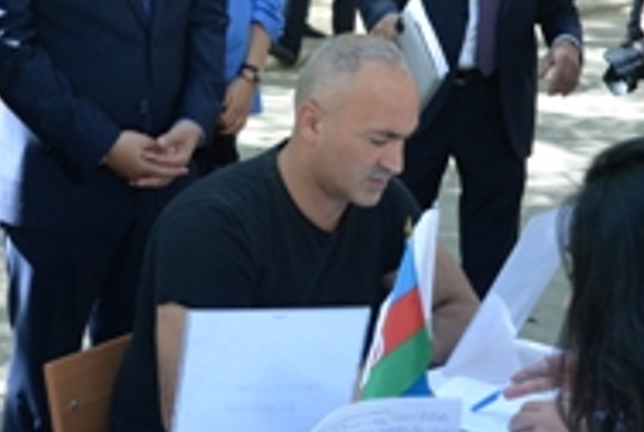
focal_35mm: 102
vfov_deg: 13.3
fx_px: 1828
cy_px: 5
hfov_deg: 20.0
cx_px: 253
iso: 560
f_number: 5
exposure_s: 1/250
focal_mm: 30
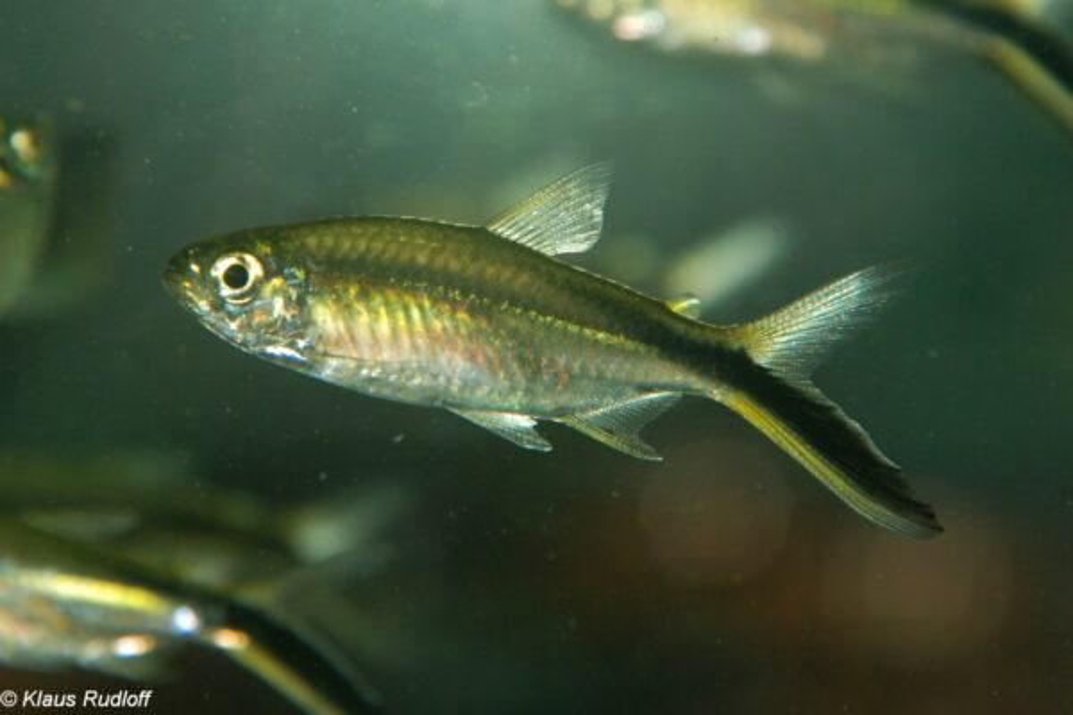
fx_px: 6035
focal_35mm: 202
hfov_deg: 10.2
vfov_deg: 6.8
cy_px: 358
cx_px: 536
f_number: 11
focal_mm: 135
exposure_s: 1/200
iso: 400
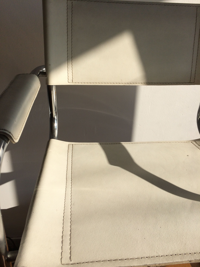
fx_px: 223
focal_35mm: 29
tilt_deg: -30.2
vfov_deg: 61.7
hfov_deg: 48.2
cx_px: 100
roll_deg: -1.8
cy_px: 134
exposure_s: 1/2415
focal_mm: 4.15
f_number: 2.2
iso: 32
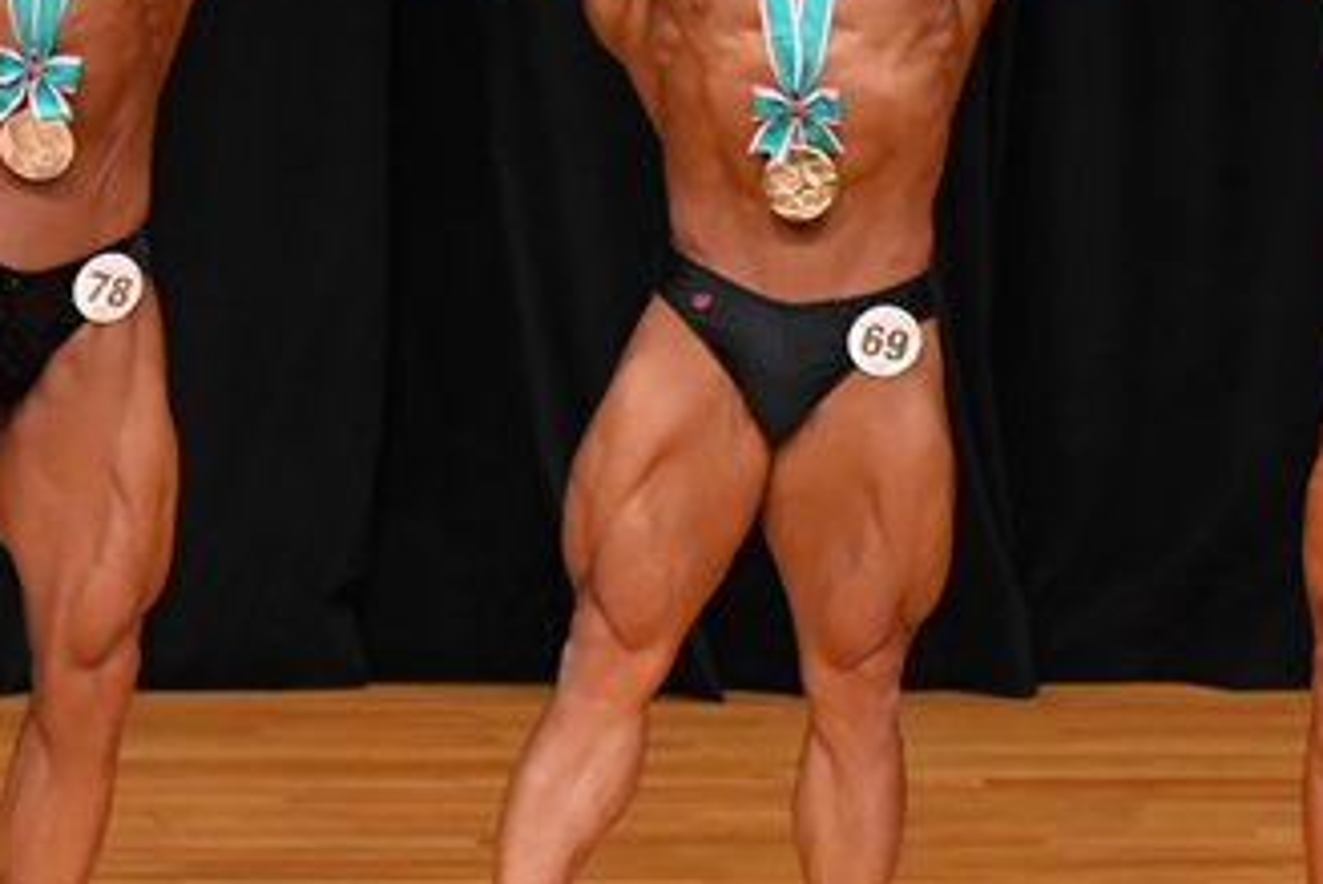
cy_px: 335
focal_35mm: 602
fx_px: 22132
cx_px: 684
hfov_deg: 3.4
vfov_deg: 2.3
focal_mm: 170
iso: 3200
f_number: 5.6
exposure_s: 1/400
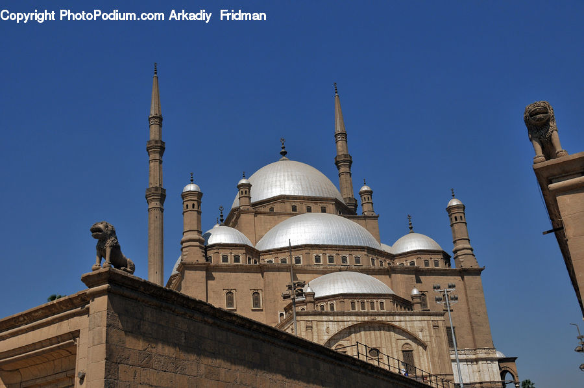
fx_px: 680
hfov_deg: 46.5
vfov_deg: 31.8
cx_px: 292
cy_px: 194
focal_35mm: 42
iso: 200
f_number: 7.1
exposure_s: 1/2000
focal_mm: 28
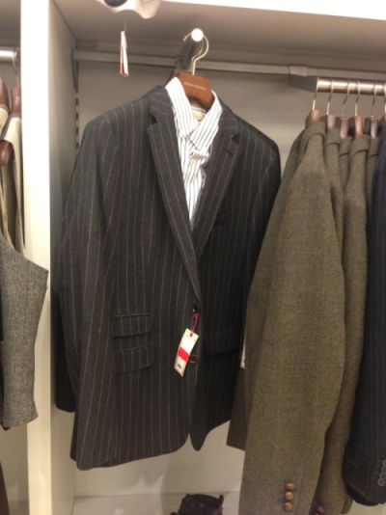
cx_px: 193
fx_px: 491
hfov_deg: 42.9
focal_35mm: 33
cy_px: 258
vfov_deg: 55.4
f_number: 2.4
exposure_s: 1/20
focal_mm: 4.13
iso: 250
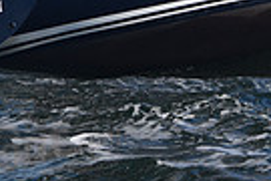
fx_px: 2258
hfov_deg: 6.9
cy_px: -174
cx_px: 227
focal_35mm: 300
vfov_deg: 4.5
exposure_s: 1/800
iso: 200
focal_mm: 70
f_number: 5.6
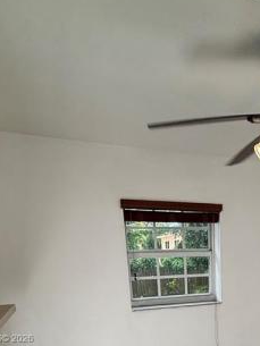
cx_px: 213
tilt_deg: -14.3
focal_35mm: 33
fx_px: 330
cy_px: 339
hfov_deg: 40.9
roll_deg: +0.3
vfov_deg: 47.0
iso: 100
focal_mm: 2.22
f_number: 2.2
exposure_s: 1/120
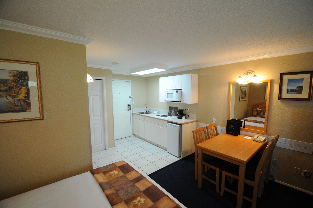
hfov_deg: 100.5
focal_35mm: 15
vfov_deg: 77.2
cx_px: 156
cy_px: 104
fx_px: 130
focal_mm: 10
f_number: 3.5
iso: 560
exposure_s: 1/30
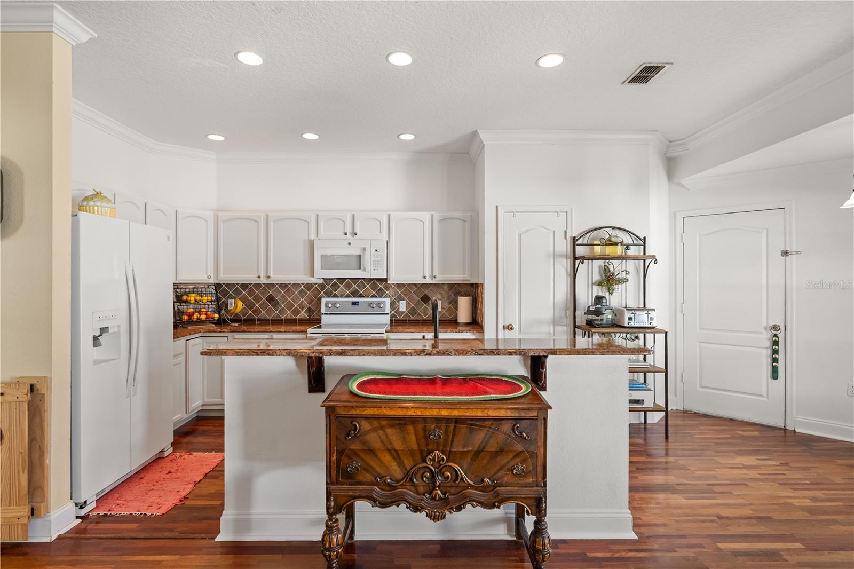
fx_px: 403
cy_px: 284
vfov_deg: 70.4
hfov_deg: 93.3
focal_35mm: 17
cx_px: 427
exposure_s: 1/30
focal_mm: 17
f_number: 6.3
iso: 2500
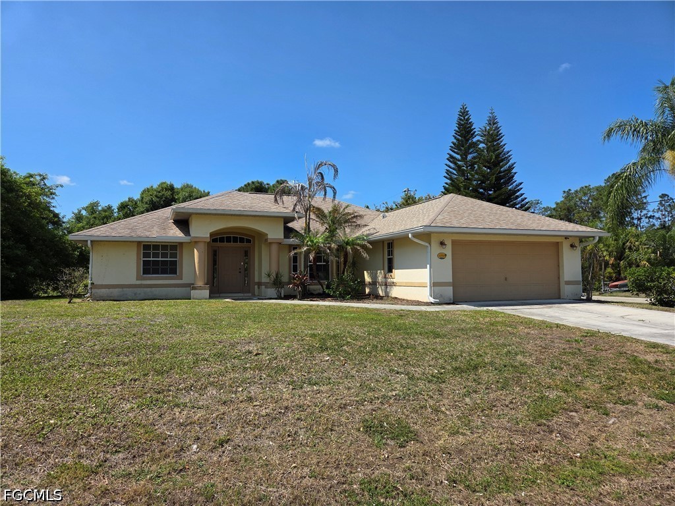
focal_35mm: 23
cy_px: 253
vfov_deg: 58.9
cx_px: 338
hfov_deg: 73.9
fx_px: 448
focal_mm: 5.4
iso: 80
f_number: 1.8
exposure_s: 1/5399
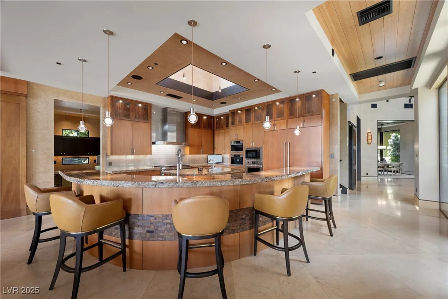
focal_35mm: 14
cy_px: 150
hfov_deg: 104.2
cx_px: 224
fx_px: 174
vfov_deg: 81.2
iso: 500
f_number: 8
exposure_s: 1/1.25
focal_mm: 14
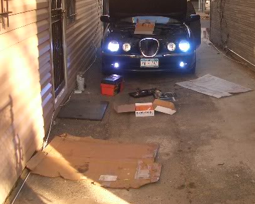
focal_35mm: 54
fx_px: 408
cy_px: 58
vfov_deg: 27.8
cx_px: 150
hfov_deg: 34.7
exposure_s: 1/200
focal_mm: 5.8
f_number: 2.6
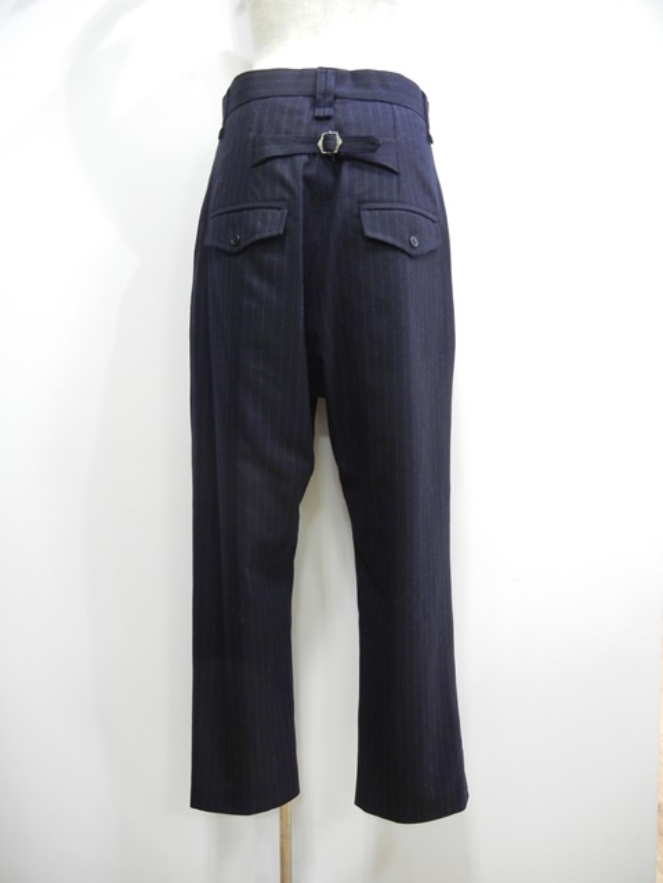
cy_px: 442
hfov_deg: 46.8
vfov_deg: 60.0
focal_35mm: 30
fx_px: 766
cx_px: 332
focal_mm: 5.4
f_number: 3.5
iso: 400
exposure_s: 1/17.6
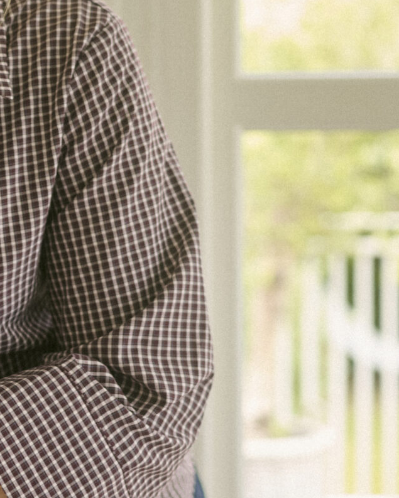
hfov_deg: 14.0
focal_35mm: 106
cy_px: 160
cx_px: -109
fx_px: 1564
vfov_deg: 18.0
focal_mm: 35
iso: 400
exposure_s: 1/100
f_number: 2.2
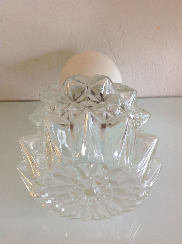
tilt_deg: -45.7
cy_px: 122
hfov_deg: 40.6
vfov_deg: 52.7
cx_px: 91
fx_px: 246
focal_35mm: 35
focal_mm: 4.28
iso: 64
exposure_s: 1/15
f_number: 2.4
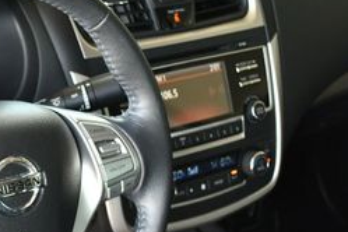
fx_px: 996
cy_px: 193
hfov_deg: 19.3
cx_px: 7
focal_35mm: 103
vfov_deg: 13.2
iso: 800
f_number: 3.8
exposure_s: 1/200
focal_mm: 20
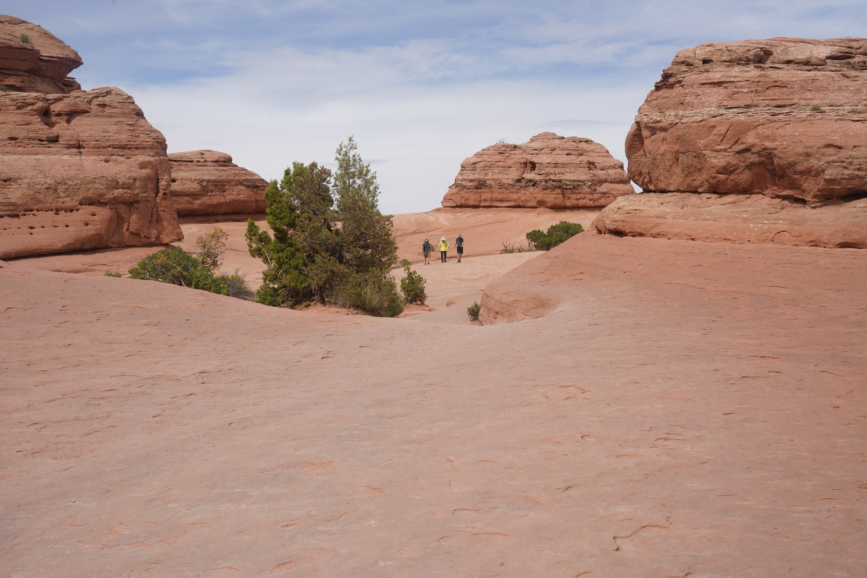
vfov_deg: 30.5
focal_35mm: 44
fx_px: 1060
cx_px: 434
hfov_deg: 44.5
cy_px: 289
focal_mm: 44
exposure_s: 1/100
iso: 100
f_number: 16
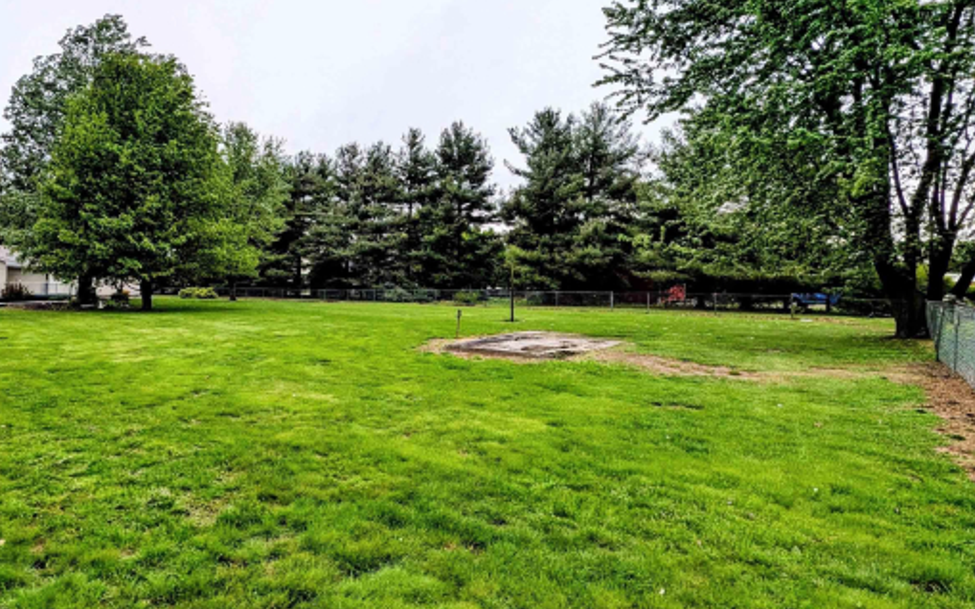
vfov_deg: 64.8
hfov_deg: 89.0
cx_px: 358
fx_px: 478
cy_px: 276
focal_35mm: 18
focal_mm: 1.95
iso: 50
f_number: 2.2
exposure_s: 1/185
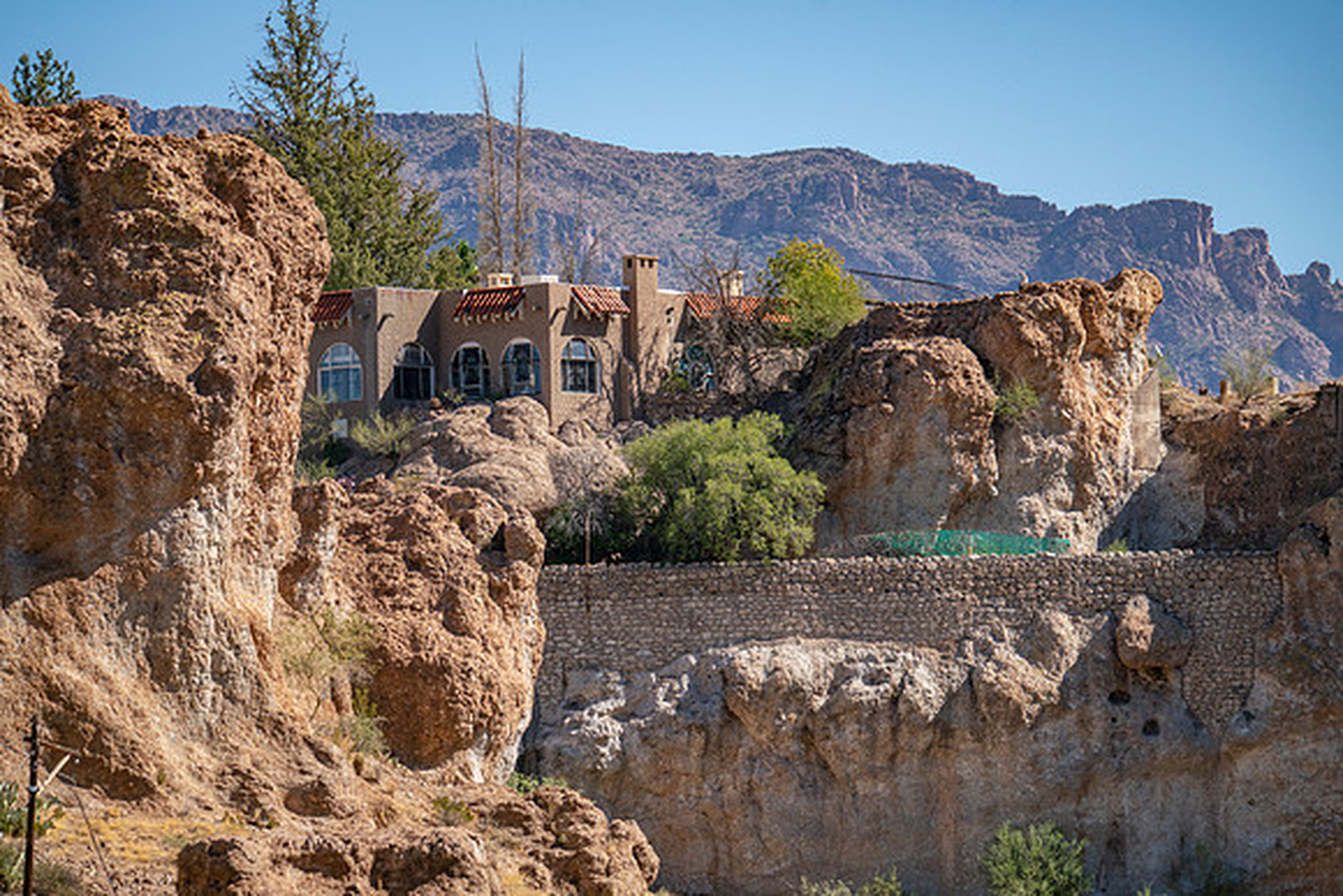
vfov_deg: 4.7
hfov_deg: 7.1
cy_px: 448
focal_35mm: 290
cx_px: 672
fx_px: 10817
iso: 640
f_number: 5.6
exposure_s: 1/1600
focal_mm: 280
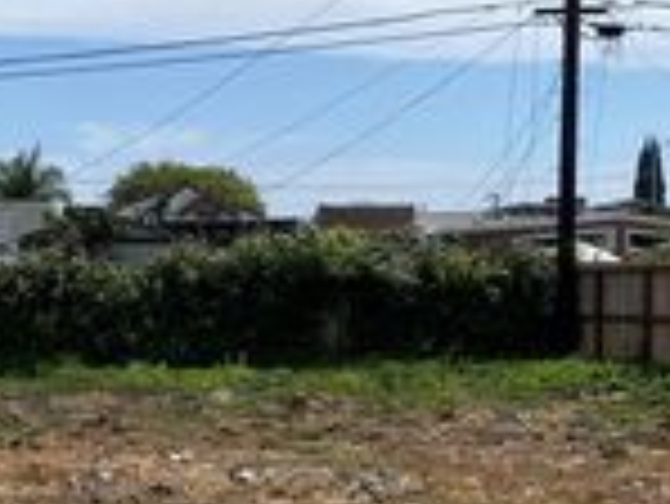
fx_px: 1685
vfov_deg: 17.0
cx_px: -58
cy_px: 317
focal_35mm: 87
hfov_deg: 21.4
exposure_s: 1/4808
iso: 32
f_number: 1.8
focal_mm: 4.25
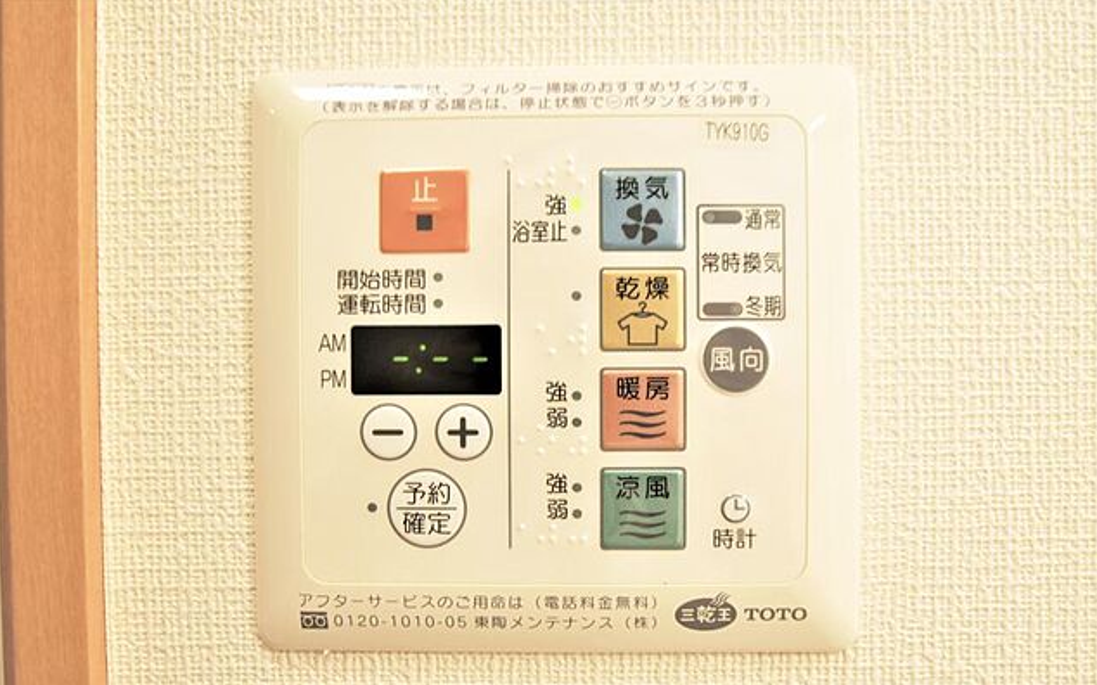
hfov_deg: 52.8
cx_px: 548
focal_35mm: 37
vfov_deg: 34.4
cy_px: 364
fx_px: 1106
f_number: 4.5
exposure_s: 1/40
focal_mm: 24
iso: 100
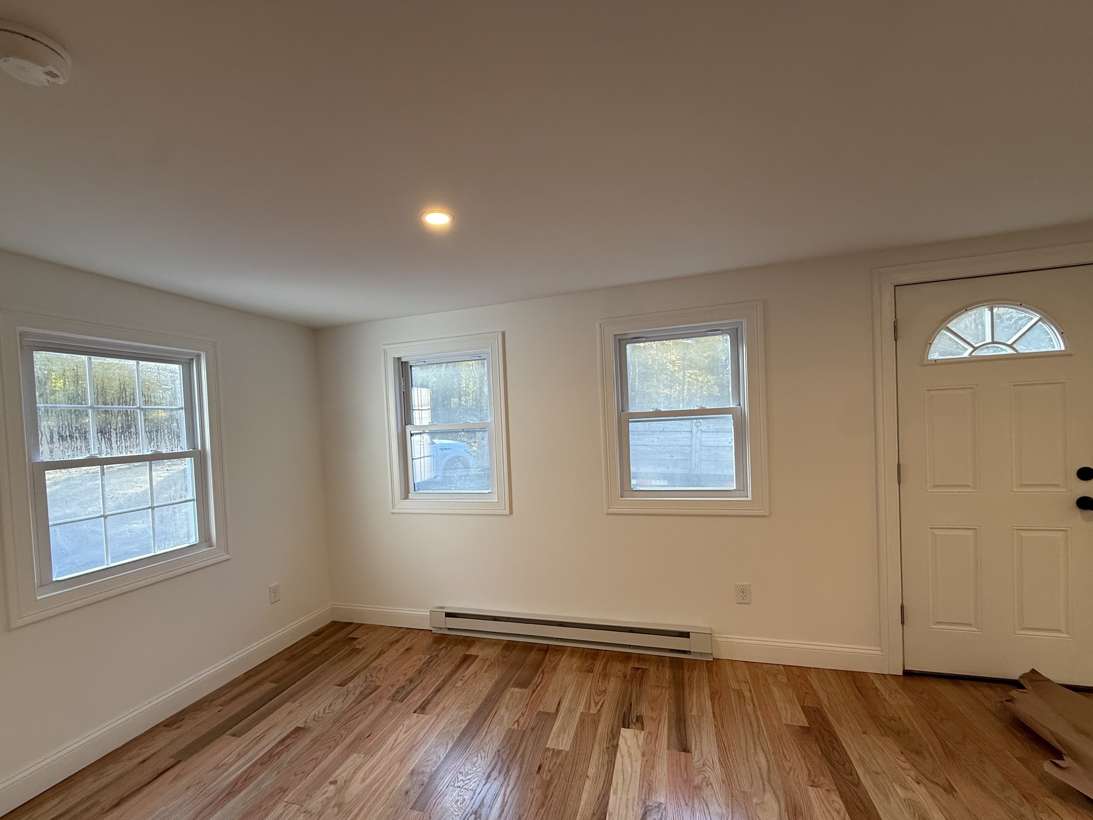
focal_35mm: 15
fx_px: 474
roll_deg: +2.4
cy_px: 435
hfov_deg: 98.2
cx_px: 539
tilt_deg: -1.6
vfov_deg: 81.7
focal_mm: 2.22
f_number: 2.2
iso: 125
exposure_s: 1/120
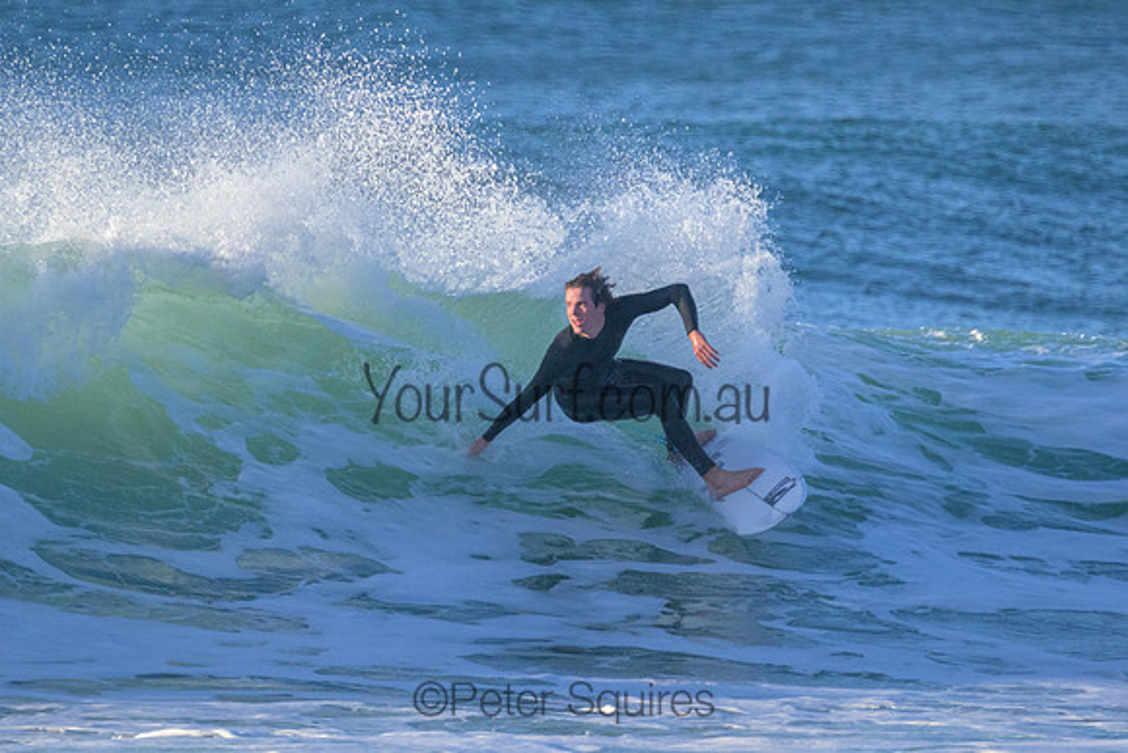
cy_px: 268
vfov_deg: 1.3
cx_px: 553
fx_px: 32316
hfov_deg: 2.0
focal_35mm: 1031
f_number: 11
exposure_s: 1/2000
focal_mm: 800
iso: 4000
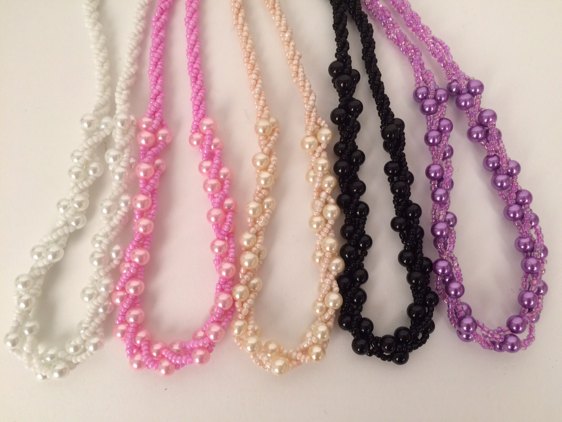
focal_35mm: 29
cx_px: 281
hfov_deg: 61.7
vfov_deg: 48.2
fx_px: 471
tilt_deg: -82.6
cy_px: 211
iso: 125
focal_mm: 4.15
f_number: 2.2
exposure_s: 1/33
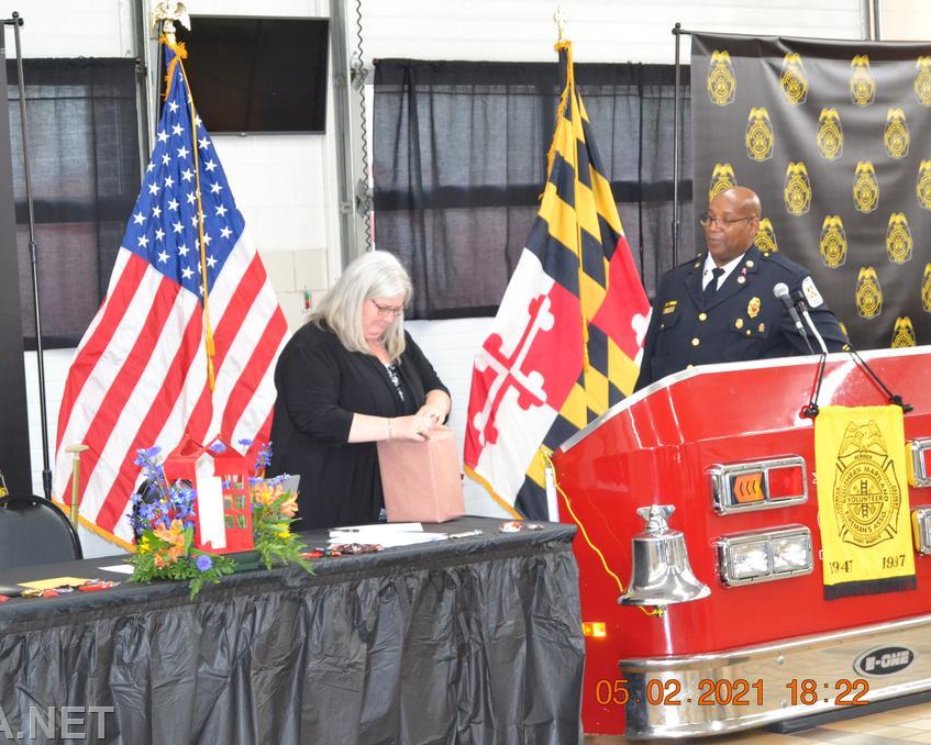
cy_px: 374
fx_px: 2579
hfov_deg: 20.5
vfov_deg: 16.4
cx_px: 412
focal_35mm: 94
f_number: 5.6
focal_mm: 55
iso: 2500
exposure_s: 1/60
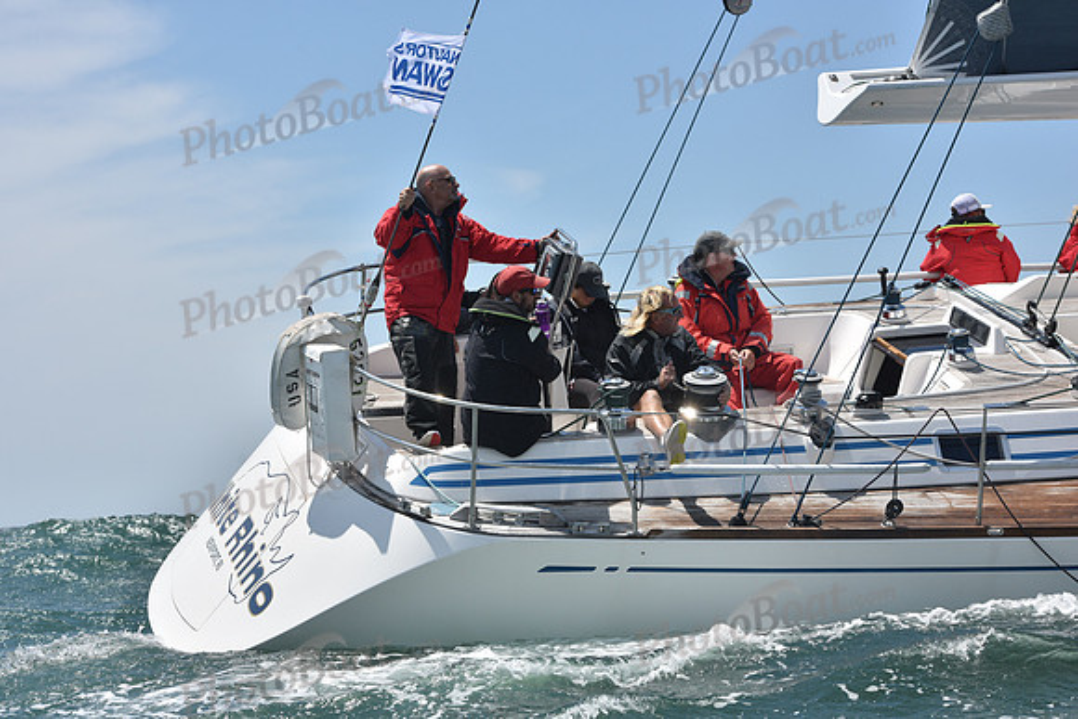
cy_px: 360
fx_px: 2755
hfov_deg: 22.1
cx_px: 539
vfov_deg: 14.9
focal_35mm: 92
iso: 250
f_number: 8
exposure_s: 1/1250
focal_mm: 92
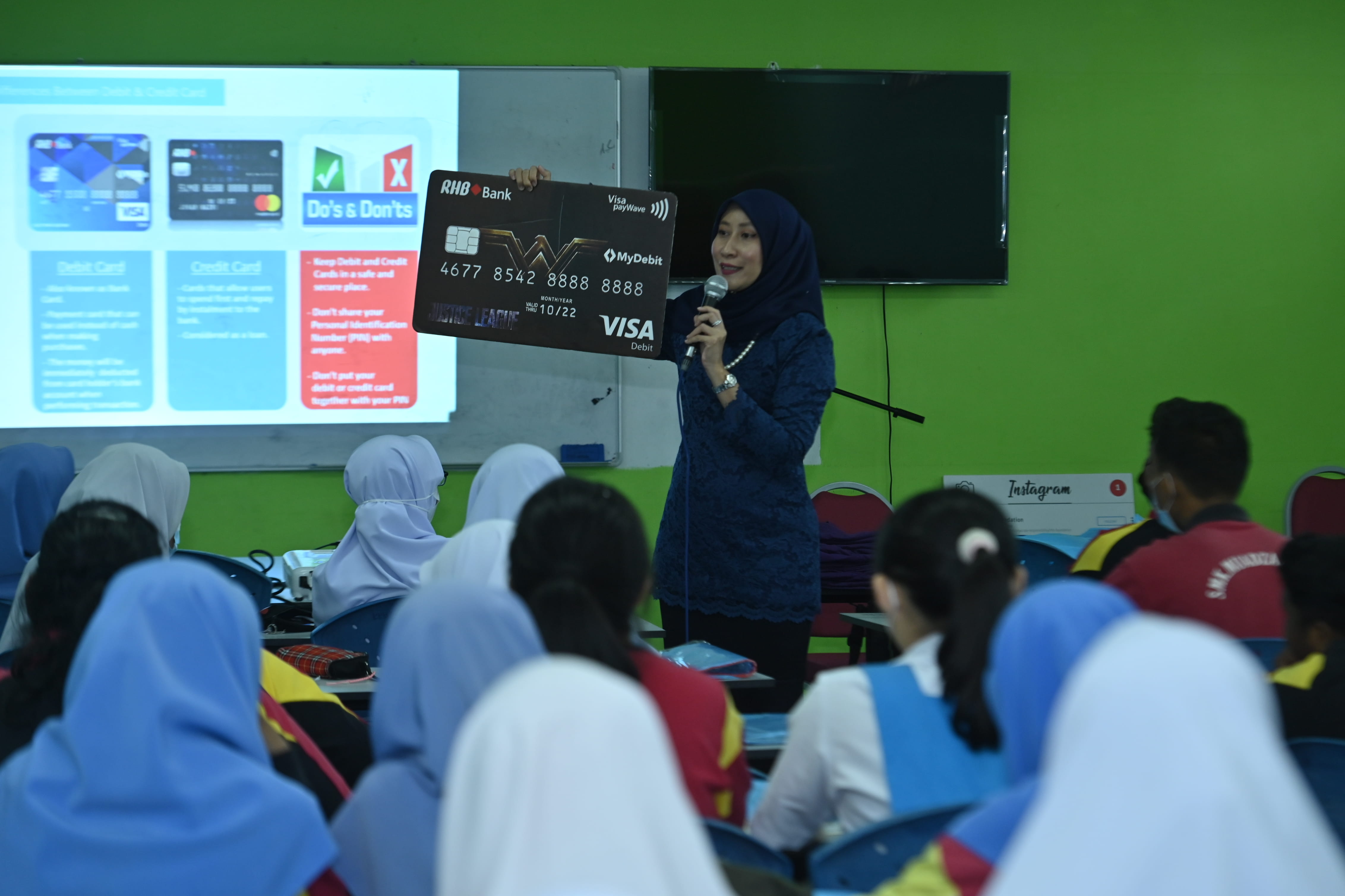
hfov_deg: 18.3
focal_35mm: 112
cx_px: 672
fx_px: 4183
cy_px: 448
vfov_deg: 12.2
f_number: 4.5
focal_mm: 112
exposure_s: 1/125
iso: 640
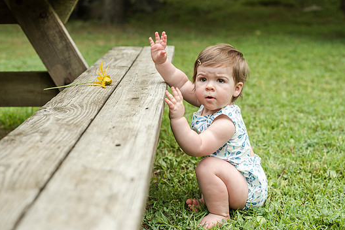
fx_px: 527
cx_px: 187
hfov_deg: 36.2
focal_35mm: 55
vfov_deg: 24.6
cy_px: 116
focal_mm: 50
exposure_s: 1/2000
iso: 640
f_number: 3.5
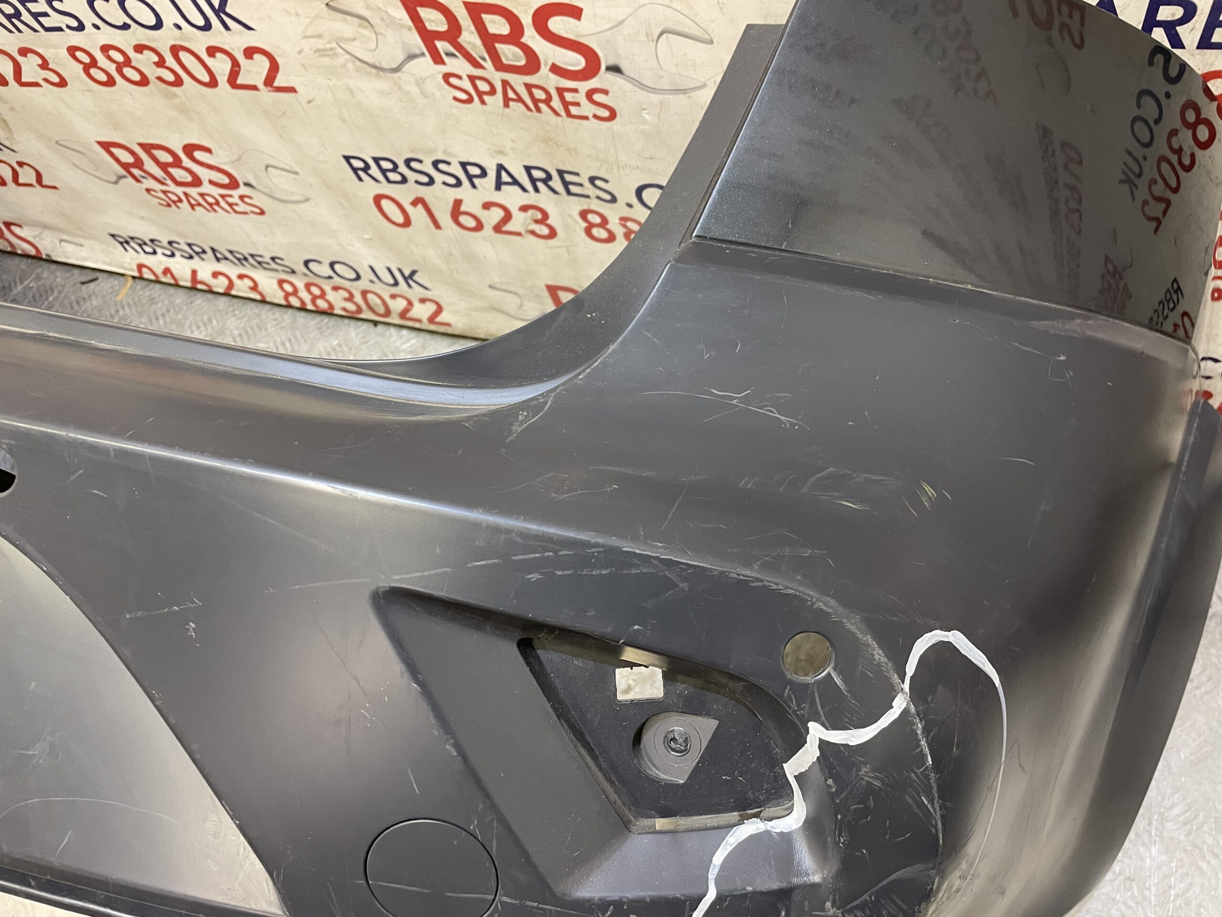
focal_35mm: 26
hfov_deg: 67.3
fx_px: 918
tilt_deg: -66.9
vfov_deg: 53.1
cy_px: 458
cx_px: 611
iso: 200
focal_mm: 4.2
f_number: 1.6
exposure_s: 1/50
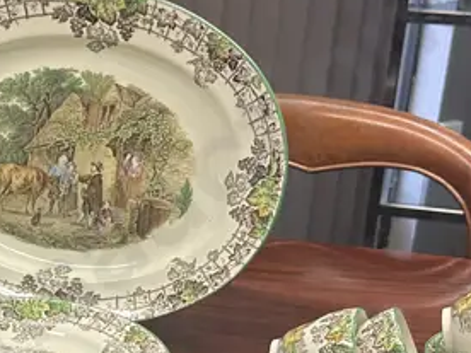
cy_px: 304
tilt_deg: -22.5
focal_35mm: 89
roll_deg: -2.5
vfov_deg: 16.4
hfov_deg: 21.5
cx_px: 43
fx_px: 1211
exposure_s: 1/100
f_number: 1.78
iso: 160
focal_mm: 6.86
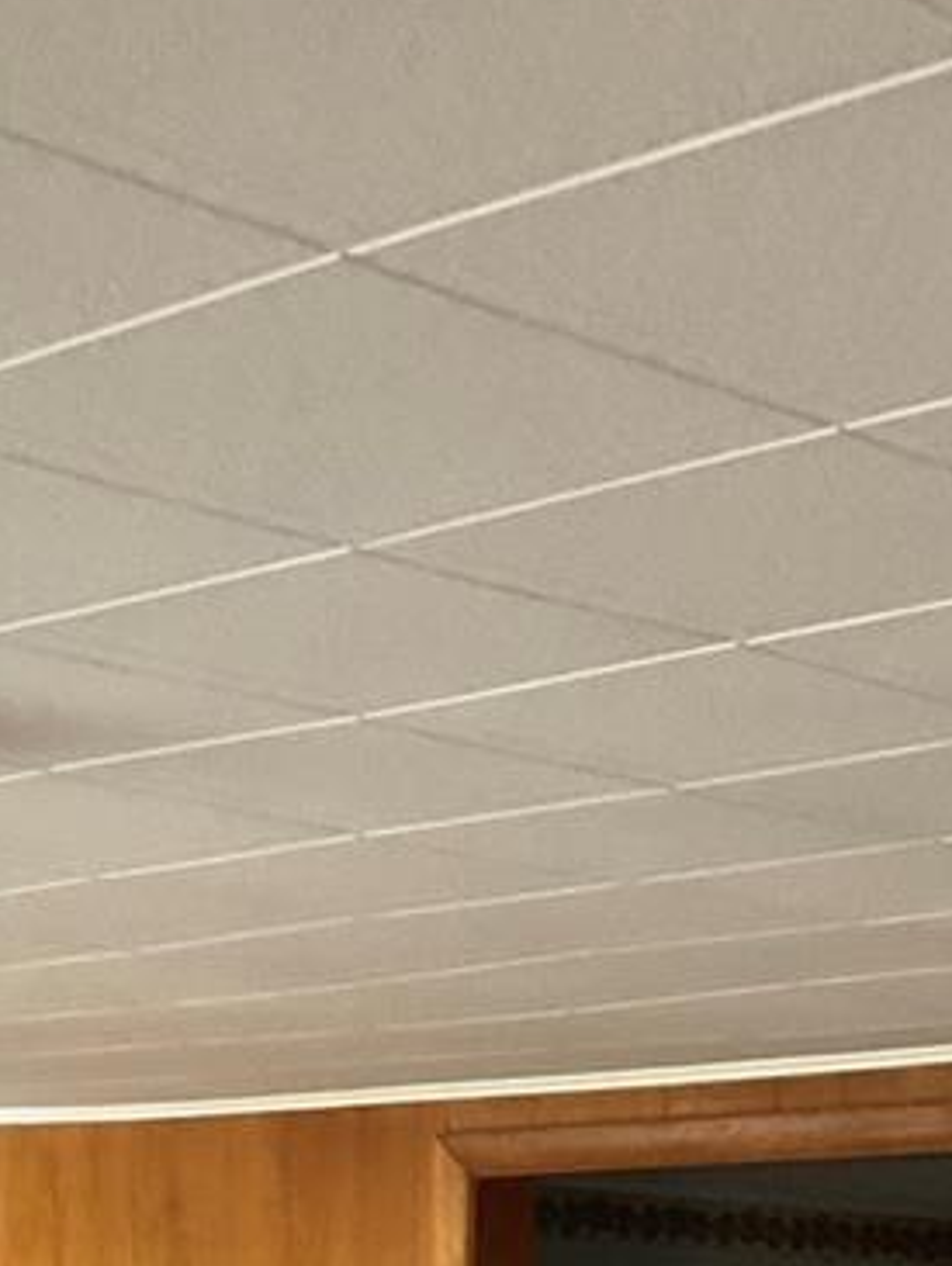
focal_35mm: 95
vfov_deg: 17.9
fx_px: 3480
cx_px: 415
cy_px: 2020
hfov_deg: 15.6
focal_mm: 3
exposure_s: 1/60
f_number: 1.8
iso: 200
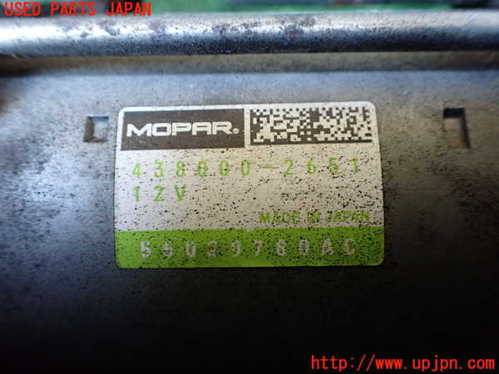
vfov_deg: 46.8
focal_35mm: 30
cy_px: 187
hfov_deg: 60.0
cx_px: 250
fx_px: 432
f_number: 2.3
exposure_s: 1/80
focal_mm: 5.4
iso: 800
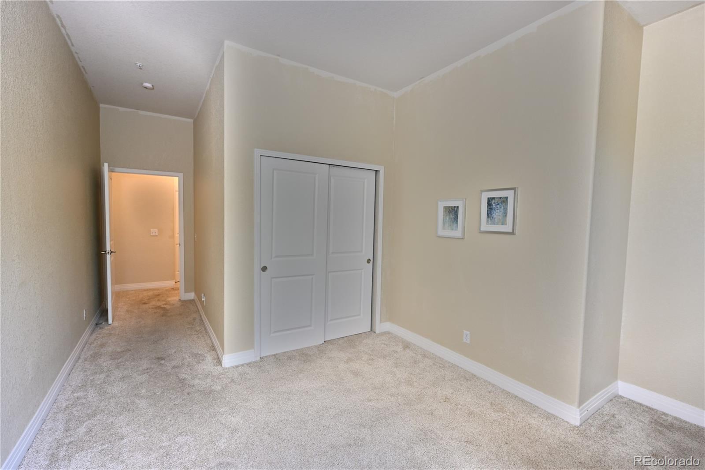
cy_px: 235
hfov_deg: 96.7
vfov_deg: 73.7
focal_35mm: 16
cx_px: 352
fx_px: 313
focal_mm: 16
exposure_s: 1/15
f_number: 6.3
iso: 640
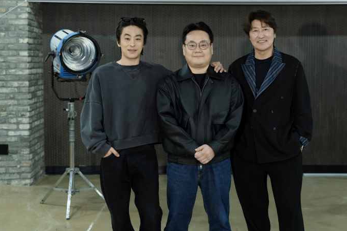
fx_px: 540
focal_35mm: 56
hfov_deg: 35.6
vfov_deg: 24.1
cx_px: 188
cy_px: 86
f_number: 2.8
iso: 800
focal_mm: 42
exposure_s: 1/100
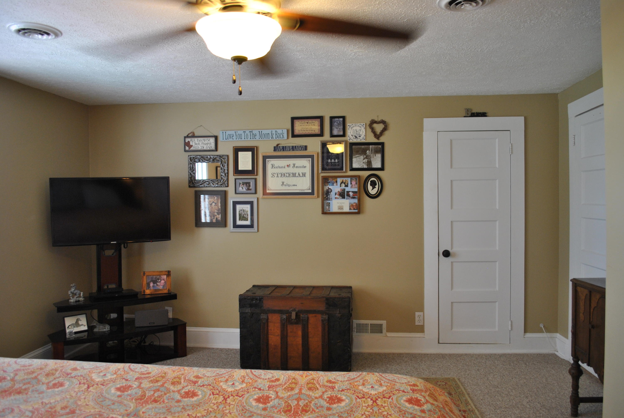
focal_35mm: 27
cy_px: 209
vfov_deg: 48.0
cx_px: 312
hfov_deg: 67.3
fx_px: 469
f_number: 3.5
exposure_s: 1/30
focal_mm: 18
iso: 280
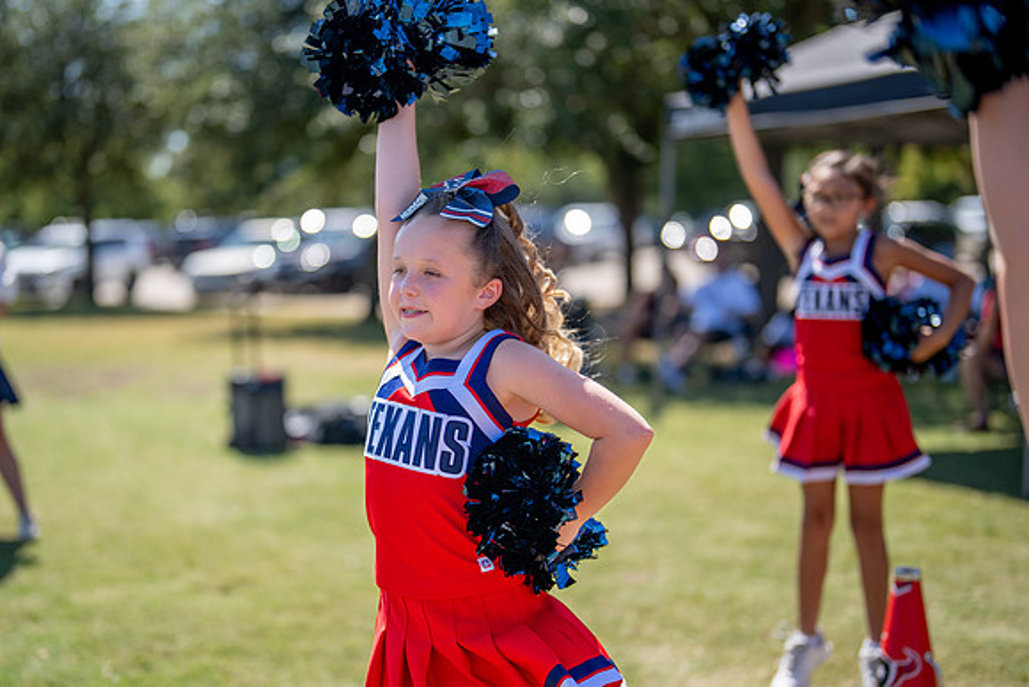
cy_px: 390
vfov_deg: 23.8
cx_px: 443
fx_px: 1630
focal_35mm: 57
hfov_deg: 35.0
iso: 160
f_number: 1.2
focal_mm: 50
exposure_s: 1/8000
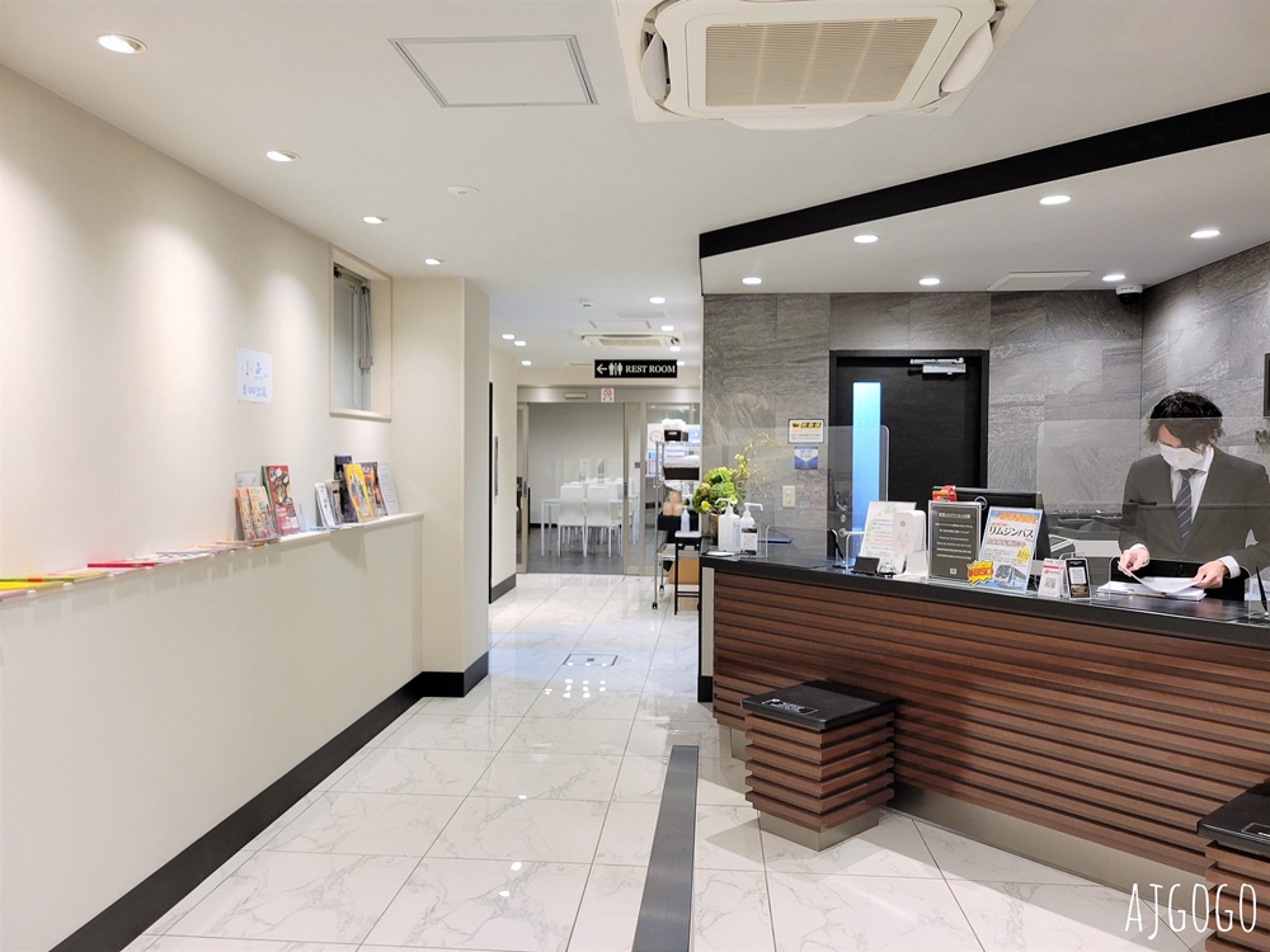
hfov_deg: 67.3
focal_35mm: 26
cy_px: 476
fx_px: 954
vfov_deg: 53.1
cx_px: 635
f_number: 1.8
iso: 160
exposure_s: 1/60
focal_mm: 5.4
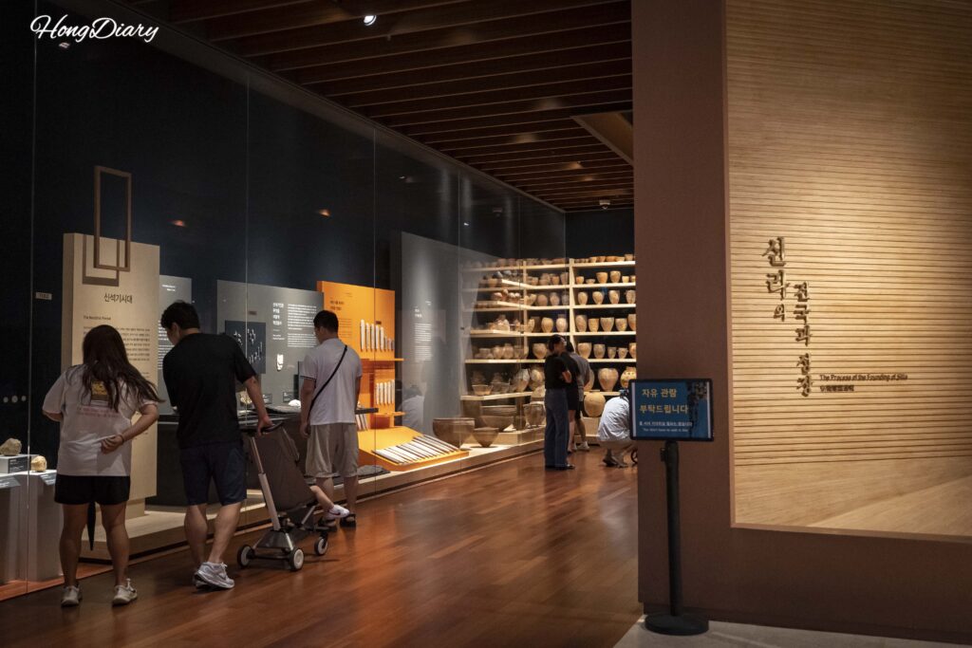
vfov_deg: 38.9
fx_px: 918
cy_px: 324
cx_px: 486
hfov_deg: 55.8
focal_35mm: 34
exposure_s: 1/160
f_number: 4.5
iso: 10000
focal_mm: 34
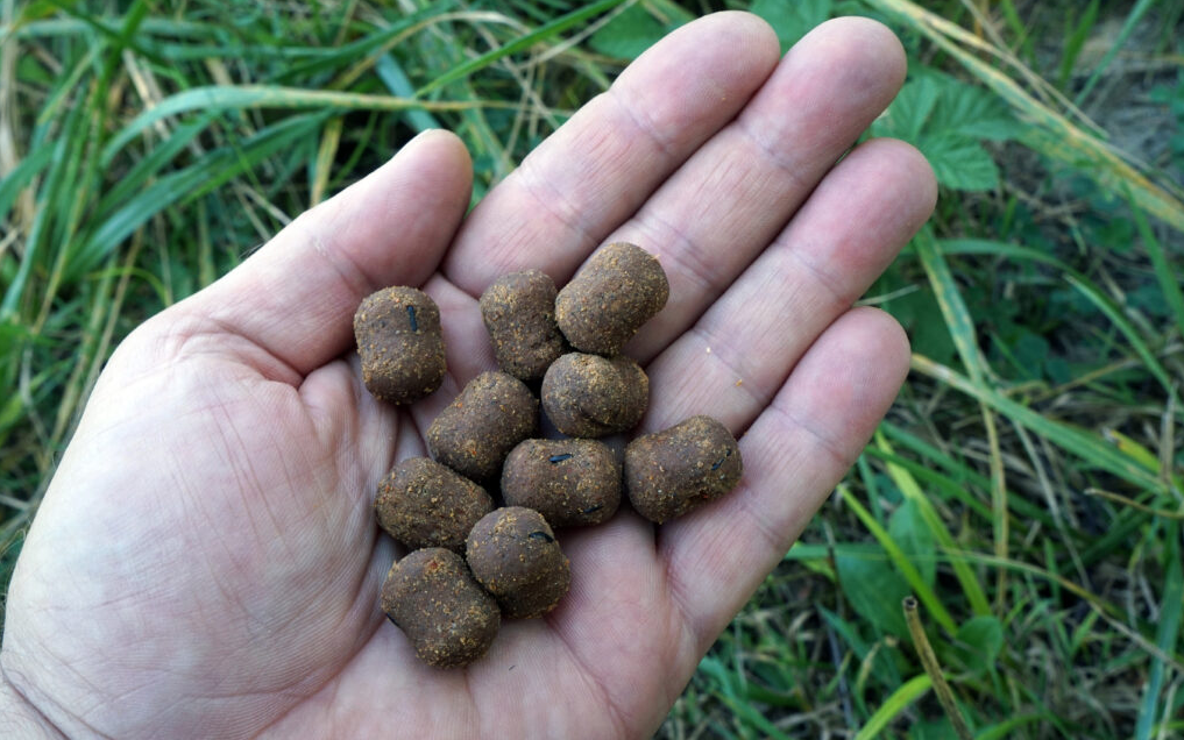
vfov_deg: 32.0
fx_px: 1291
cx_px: 593
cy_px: 346
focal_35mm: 40
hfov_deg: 49.3
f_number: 13
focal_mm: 26
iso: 320
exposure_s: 1/30
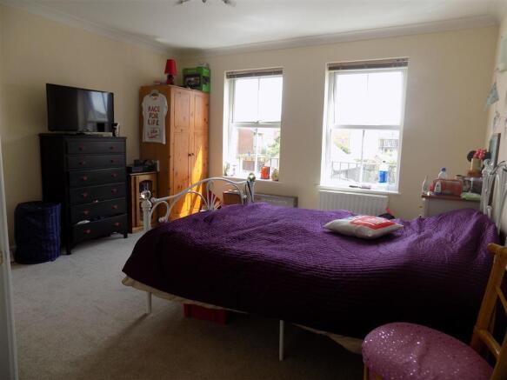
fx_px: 337
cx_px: 254
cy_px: 190
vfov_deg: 58.9
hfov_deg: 73.9
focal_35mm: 23
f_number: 3.1
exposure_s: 1/125
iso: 80
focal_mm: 4
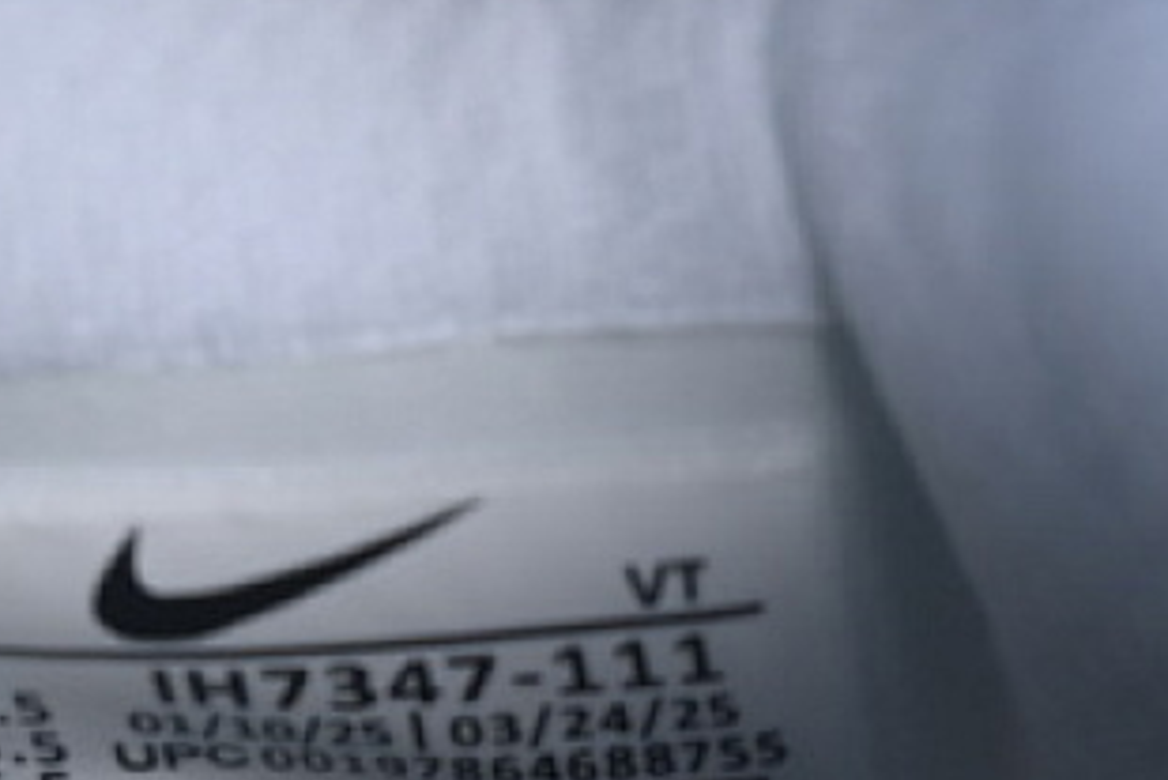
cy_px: 968
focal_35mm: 261
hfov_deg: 7.9
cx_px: 407
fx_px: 8472
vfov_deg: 5.2
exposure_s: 1/60
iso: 160
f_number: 8
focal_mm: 50
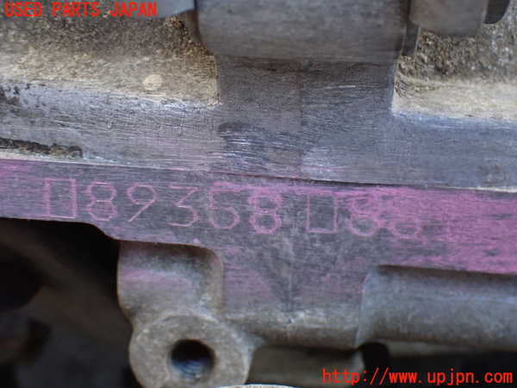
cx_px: 258
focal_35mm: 58
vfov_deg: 25.2
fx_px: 866
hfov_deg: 33.2
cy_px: 194
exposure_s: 1/200
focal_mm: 10.35
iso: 800
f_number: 3.5
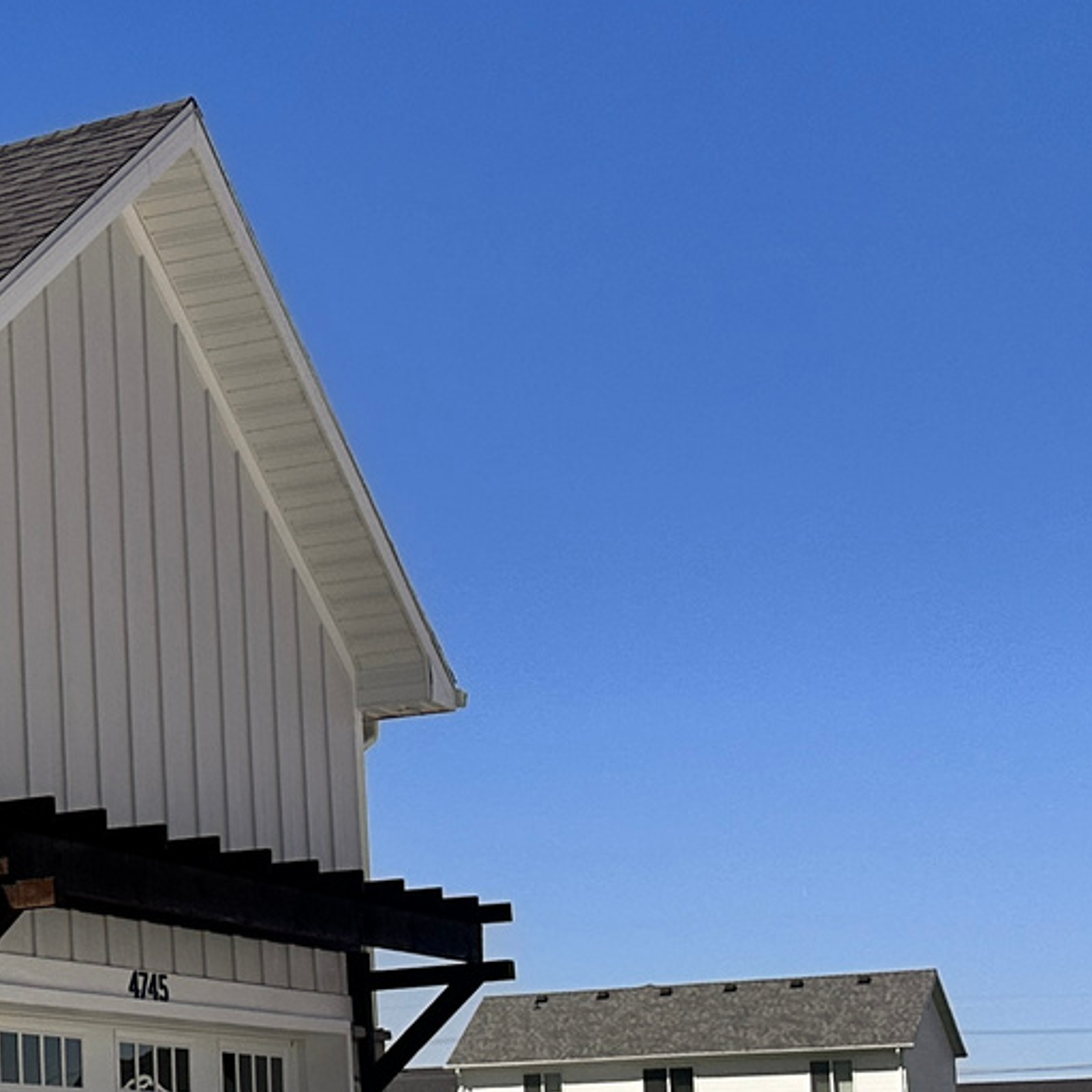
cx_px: -953
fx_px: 3034
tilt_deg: +4.0
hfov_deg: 16.5
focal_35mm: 85
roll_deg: +1.1
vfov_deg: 19.9
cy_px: 1054
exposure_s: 1/10753
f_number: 1.78
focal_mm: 6.86
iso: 80
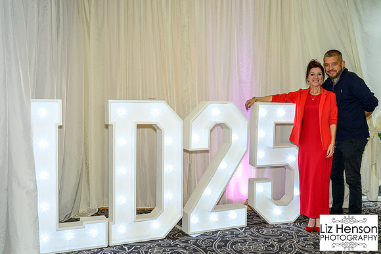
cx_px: 202
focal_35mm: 39
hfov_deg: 49.5
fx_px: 413
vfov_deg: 34.1
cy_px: 124
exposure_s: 1/160
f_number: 4
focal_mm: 36
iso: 1250
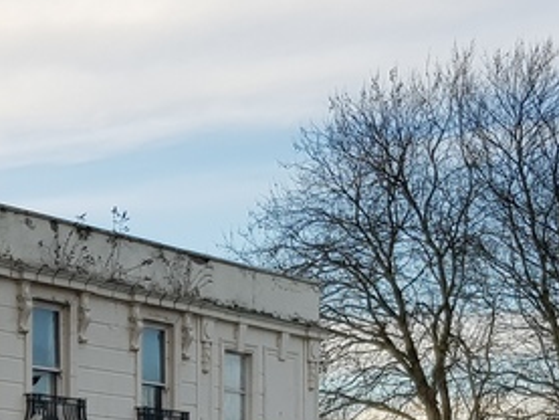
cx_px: -67
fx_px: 969
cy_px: 477
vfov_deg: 22.8
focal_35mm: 60
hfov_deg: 28.9
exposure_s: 1/526
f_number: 1.7
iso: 40
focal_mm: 4.2
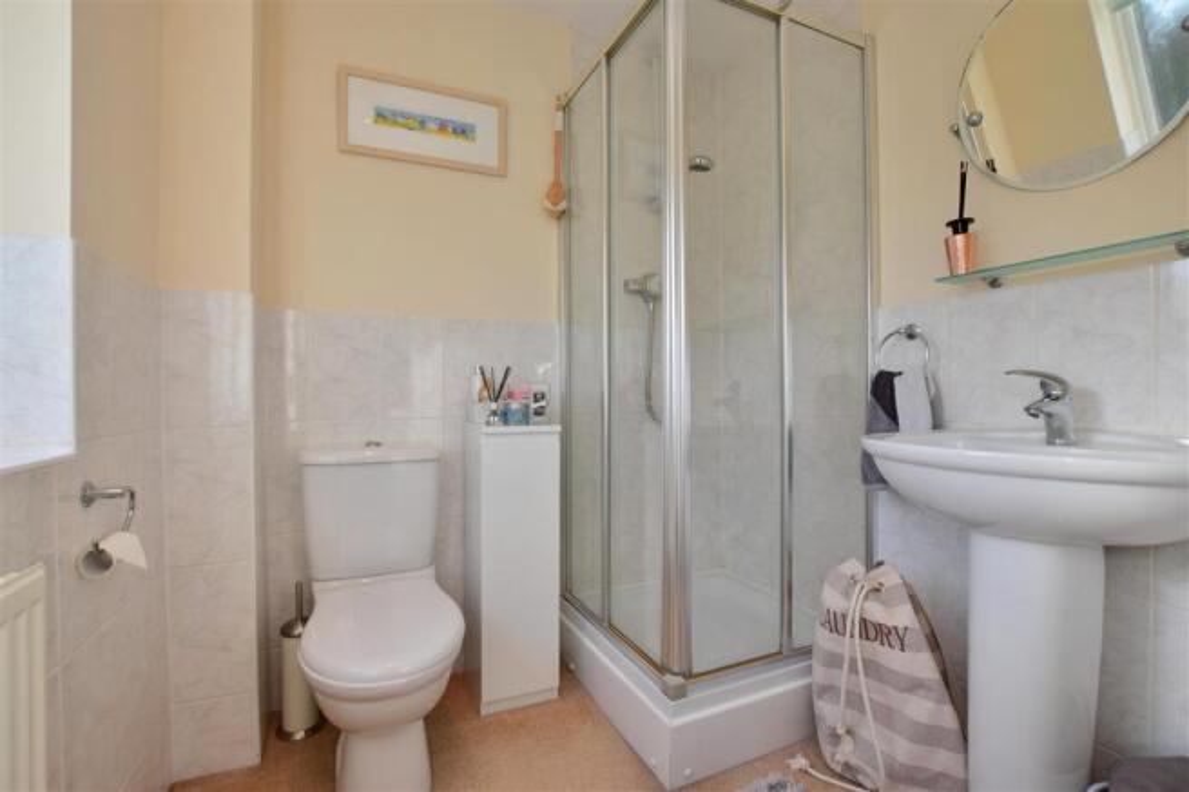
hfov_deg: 100.4
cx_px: 594
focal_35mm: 15
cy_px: 396
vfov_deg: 77.3
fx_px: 495
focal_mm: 10
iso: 400
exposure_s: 1/125
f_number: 11
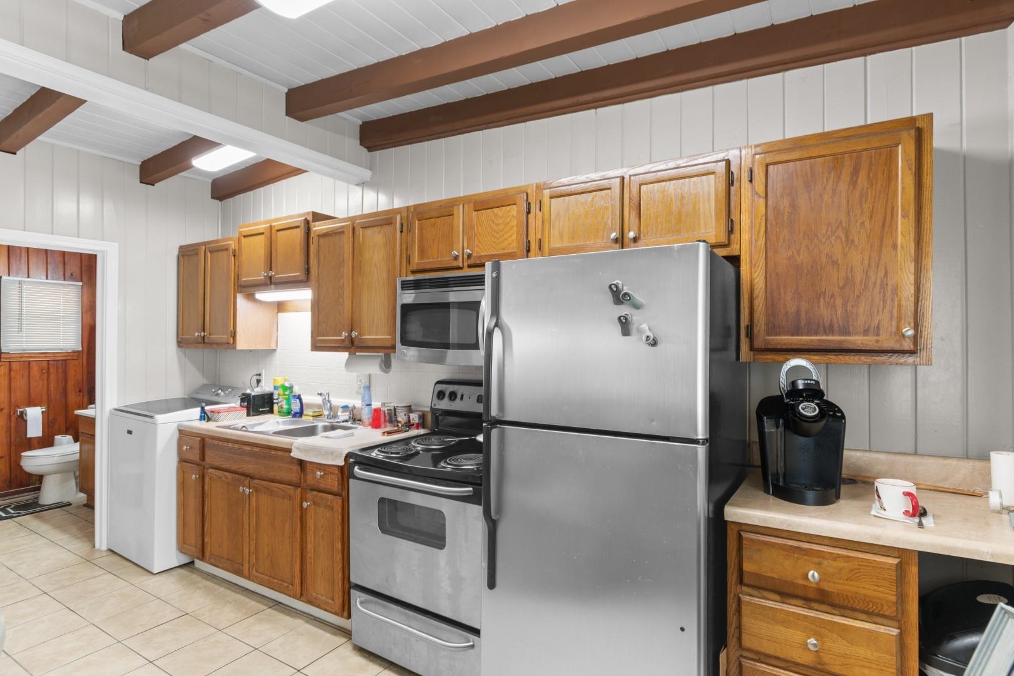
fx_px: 507
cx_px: 507
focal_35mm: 18
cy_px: 338
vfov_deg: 67.4
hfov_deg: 90.0
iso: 100
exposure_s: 1/2
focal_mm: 12
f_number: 4.8
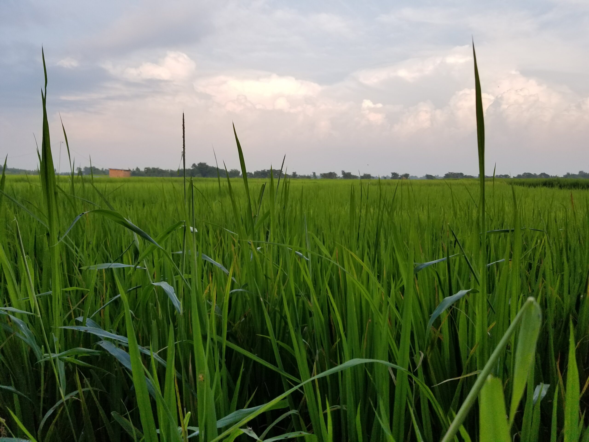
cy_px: 221
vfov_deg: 53.1
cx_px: 294
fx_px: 442
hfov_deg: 67.3
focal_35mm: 26
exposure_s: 1/740
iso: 50
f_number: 1.7
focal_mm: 4.25
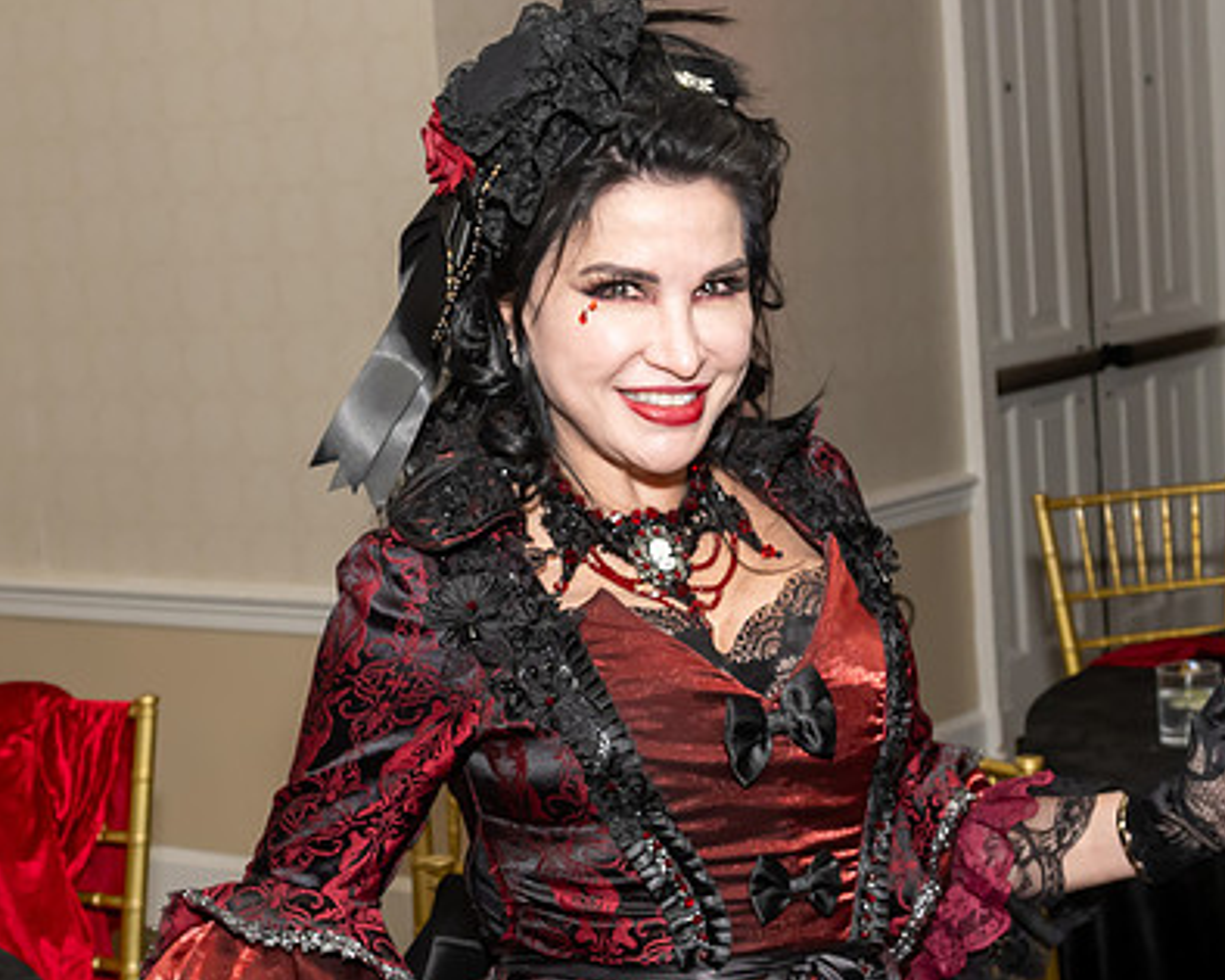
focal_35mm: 83
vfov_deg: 18.5
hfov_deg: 23.0
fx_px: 3008
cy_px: 471
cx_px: 531
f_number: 7.1
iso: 640
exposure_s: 1/250
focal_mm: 30
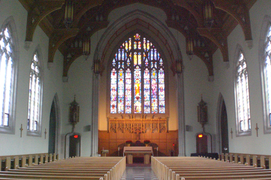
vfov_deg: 33.4
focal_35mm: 40
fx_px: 301
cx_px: 136
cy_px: 89
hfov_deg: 48.5
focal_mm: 6.3
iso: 800
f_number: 3.1
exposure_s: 1/20
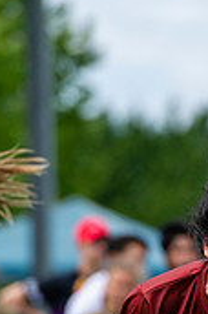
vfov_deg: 2.6
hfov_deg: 1.7
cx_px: 263
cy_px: 398
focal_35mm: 788
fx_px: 6856
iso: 200
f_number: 4
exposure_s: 1/1600
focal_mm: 200
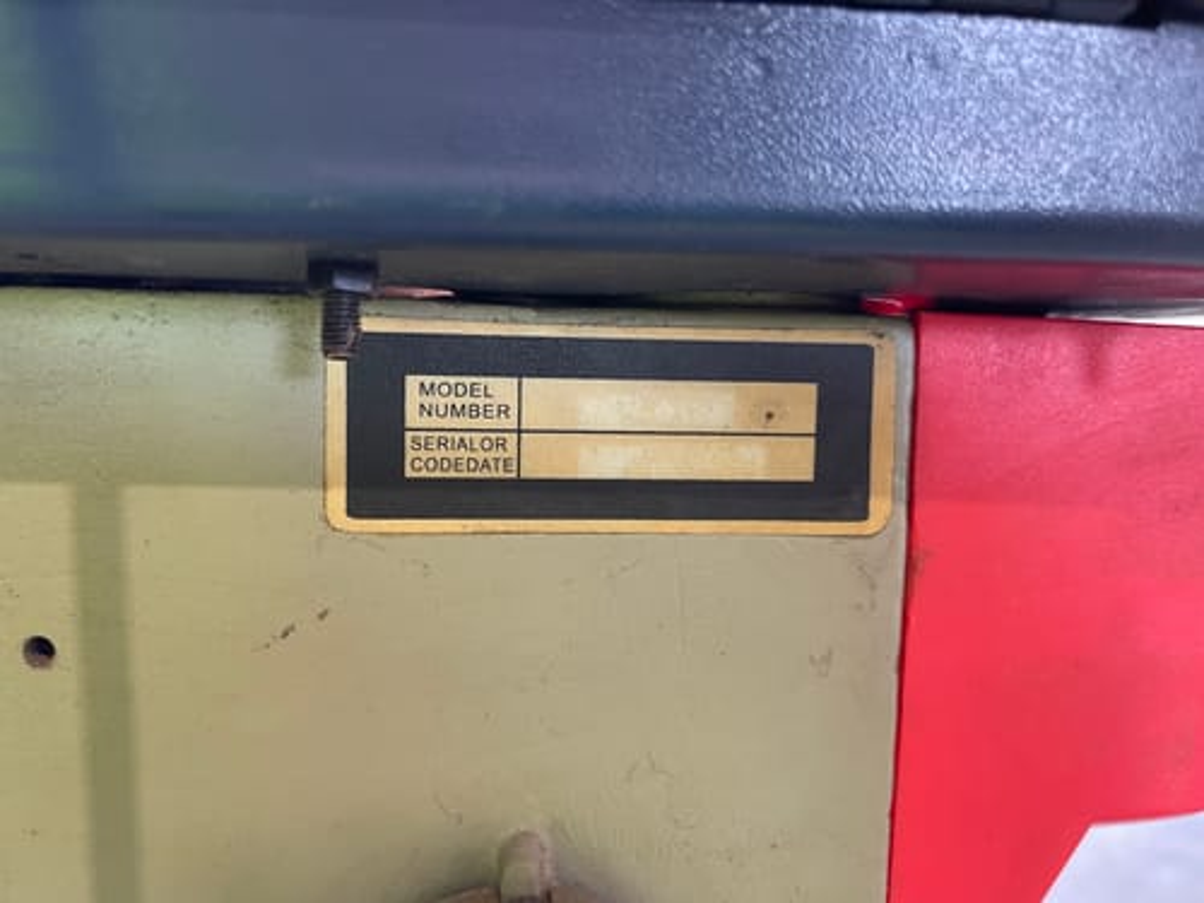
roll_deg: -1.2
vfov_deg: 54.9
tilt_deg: -5.3
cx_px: 602
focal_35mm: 25
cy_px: 452
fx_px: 870
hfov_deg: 69.4
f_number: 1.6
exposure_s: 1/60
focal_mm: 5.1
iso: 160
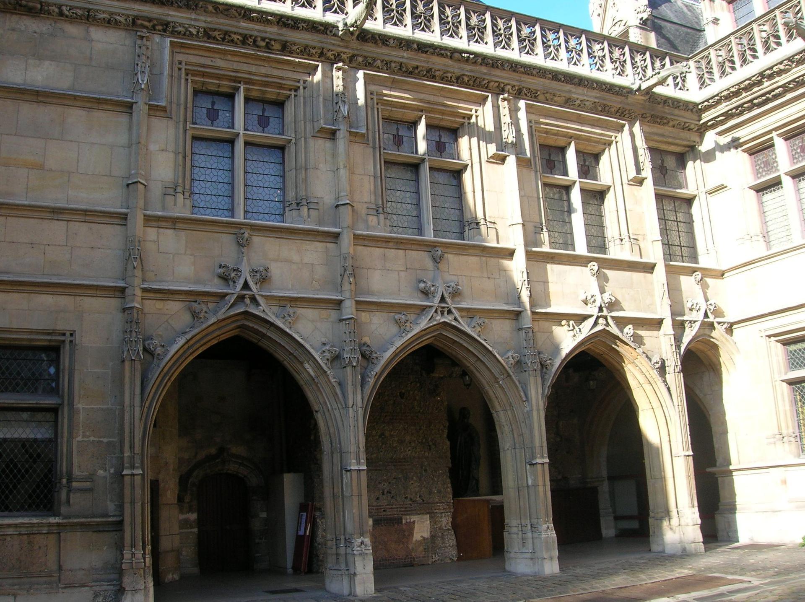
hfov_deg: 54.0
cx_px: 402
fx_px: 790
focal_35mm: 34
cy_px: 301
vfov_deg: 41.7
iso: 50
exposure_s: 1/110
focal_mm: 5.7
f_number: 4.9
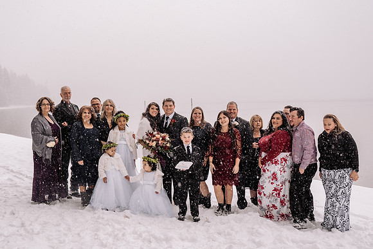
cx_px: 173
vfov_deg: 35.2
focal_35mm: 38
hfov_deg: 50.8
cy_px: 125
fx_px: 392
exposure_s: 1/250
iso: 1250
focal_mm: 35
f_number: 5
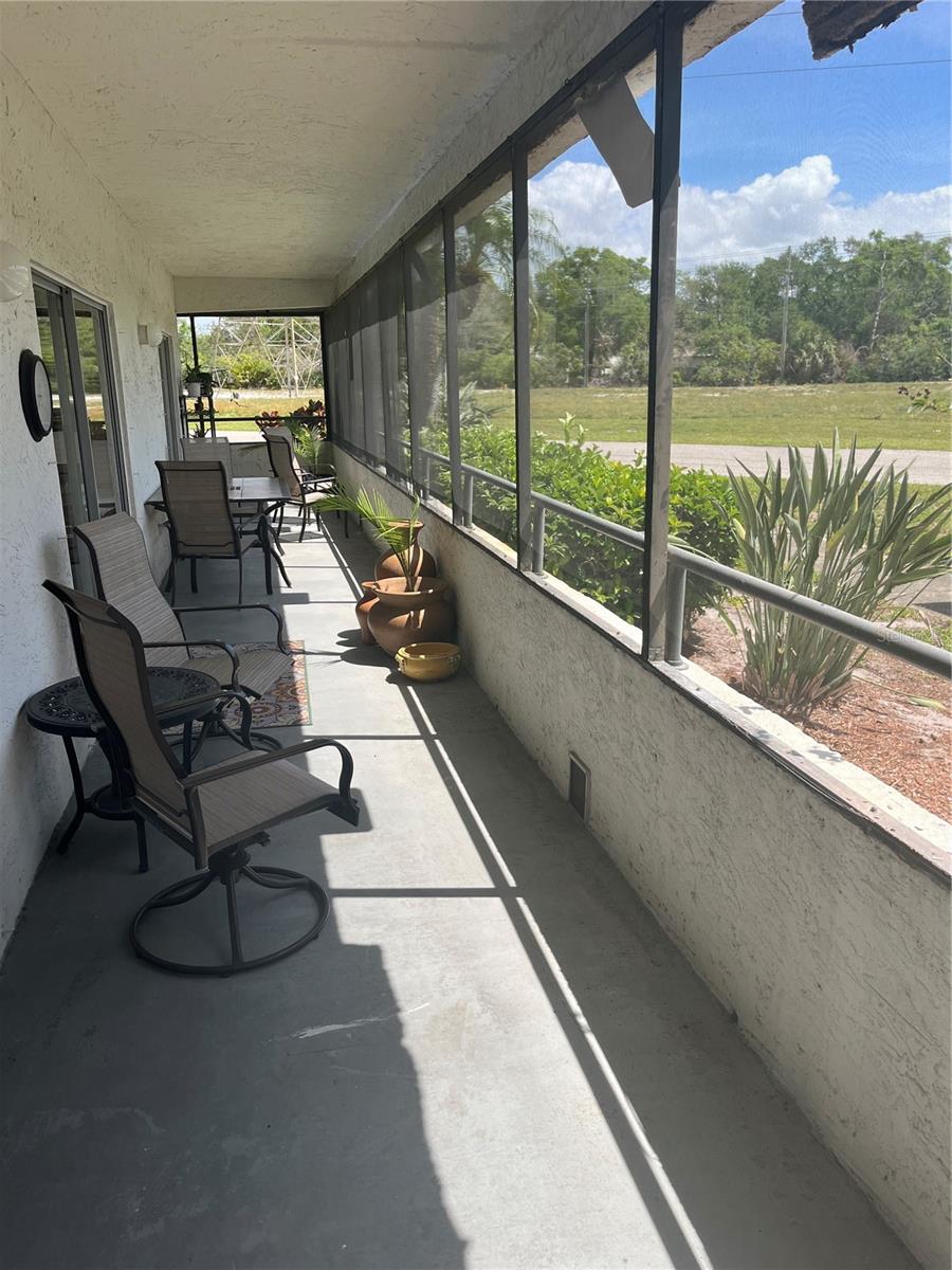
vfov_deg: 67.3
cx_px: 476
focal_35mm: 26
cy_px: 635
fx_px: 953
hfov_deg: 53.1
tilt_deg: -13.4
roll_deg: +1.4
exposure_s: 1/1325
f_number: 1.6
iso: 50
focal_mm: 5.1
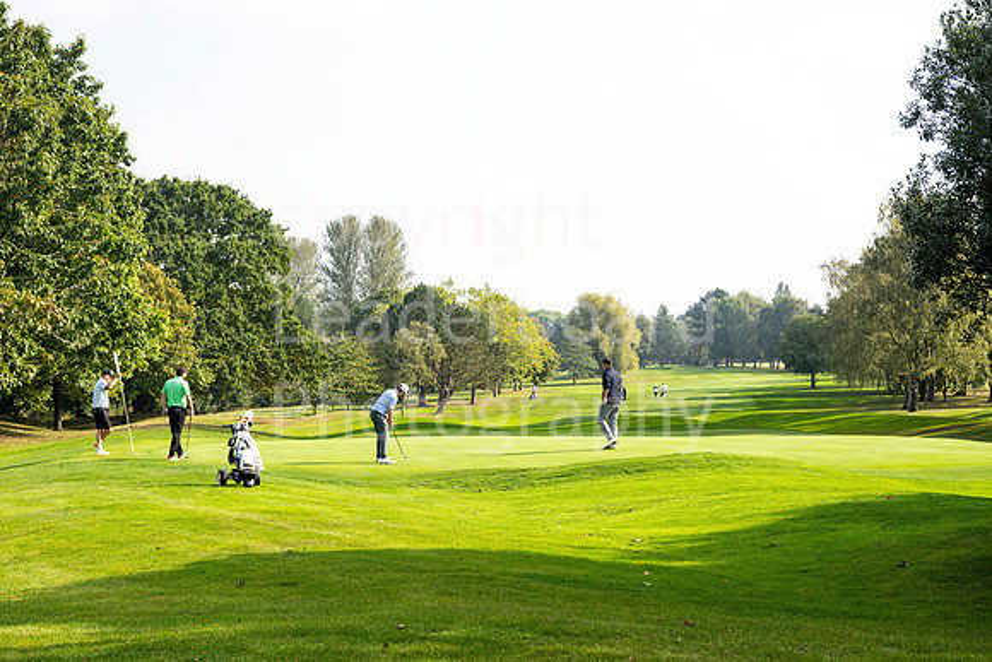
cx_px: 496
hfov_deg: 31.0
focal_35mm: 65
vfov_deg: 20.9
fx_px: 1791
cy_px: 331
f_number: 5.6
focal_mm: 65
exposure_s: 1/1000
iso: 250
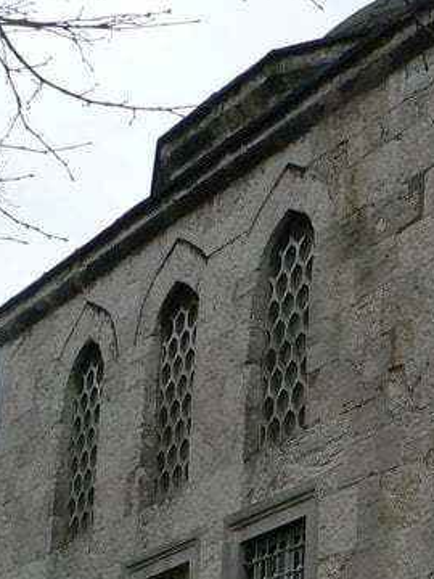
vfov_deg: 15.9
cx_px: 587
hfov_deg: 11.9
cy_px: 643
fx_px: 2006
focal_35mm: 120
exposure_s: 1/160
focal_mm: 6
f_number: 7.1
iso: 100
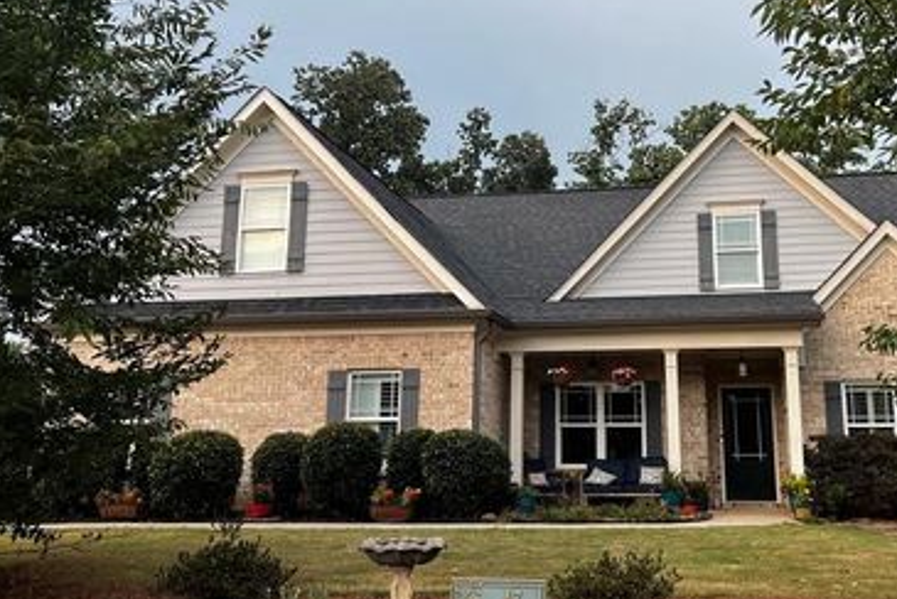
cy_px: 271
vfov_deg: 36.0
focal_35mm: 37
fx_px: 923
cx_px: 568
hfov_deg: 51.2
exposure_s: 1/121
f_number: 1.5
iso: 64
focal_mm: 5.7
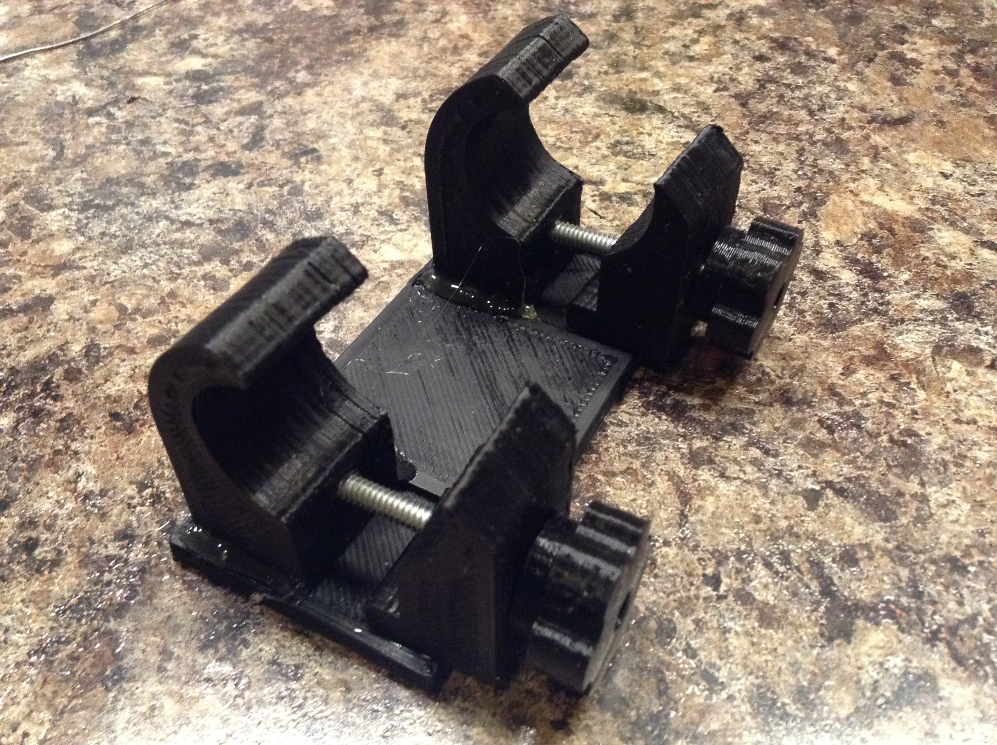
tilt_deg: -45.9
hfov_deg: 55.4
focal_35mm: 33
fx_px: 949
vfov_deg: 42.8
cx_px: 498
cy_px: 372
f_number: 2.4
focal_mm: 3.3
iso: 320
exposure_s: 1/15
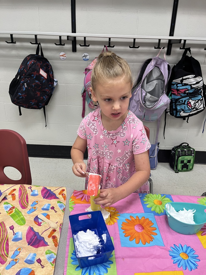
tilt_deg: -27.5
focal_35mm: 26
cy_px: 138
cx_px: 103
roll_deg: -2.0
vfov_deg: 67.3
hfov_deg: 53.1
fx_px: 206
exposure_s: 1/60
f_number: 1.6
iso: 80
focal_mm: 5.1
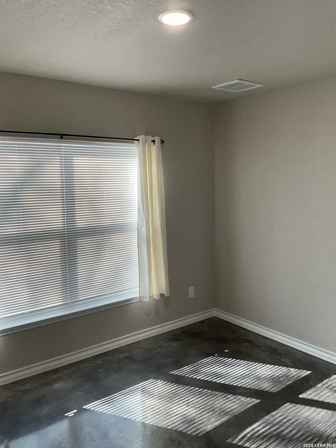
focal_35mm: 29
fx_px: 375
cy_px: 224
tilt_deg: -6.6
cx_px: 168
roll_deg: -0.3
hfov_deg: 48.2
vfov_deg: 61.7
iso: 50
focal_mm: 3
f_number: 1.8
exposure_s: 1/120
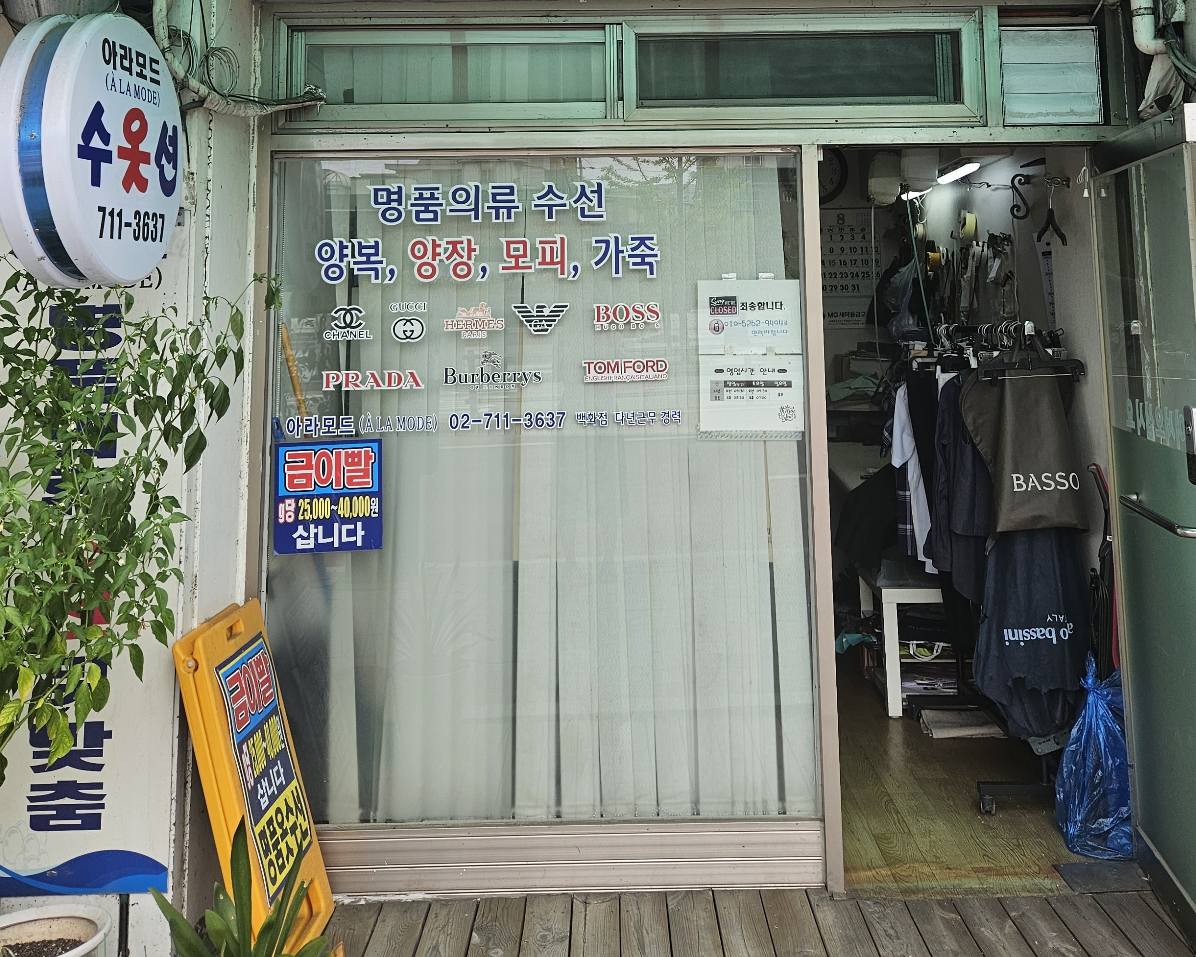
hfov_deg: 50.3
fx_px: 1274
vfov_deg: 38.8
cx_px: 623
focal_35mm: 36
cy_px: 131
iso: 40
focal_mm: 5.4
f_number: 1.8
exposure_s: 1/494
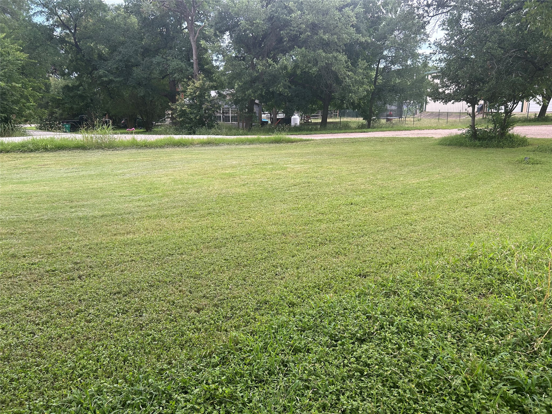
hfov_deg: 67.3
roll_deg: -0.8
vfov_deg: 53.1
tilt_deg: -12.9
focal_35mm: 26
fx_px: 415
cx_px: 276
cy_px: 207
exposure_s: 1/326
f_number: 1.5
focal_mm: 5.7
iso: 50
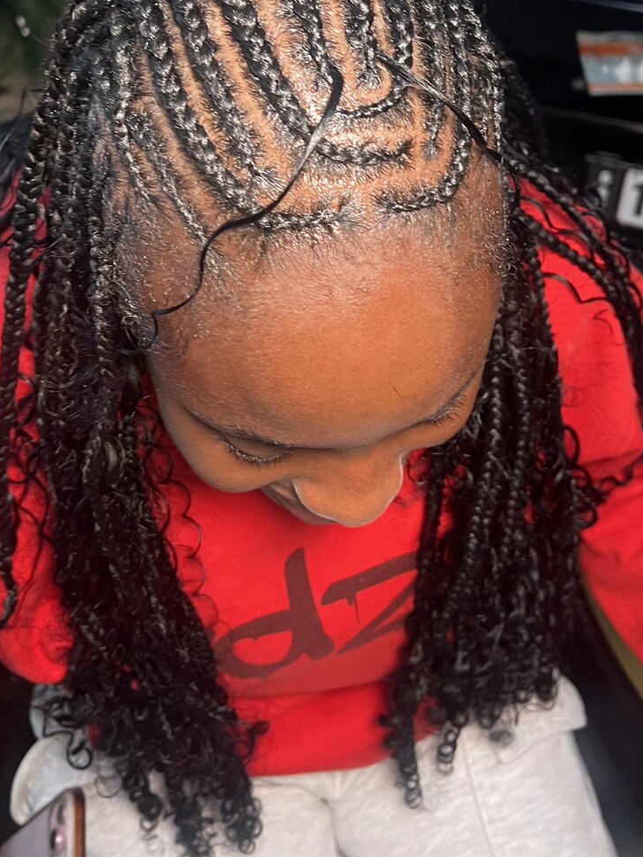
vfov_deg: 42.2
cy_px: 192
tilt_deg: -43.6
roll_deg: +2.5
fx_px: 1064
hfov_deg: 33.6
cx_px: 353
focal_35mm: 43
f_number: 1.5
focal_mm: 5.7
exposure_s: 1/60
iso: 200
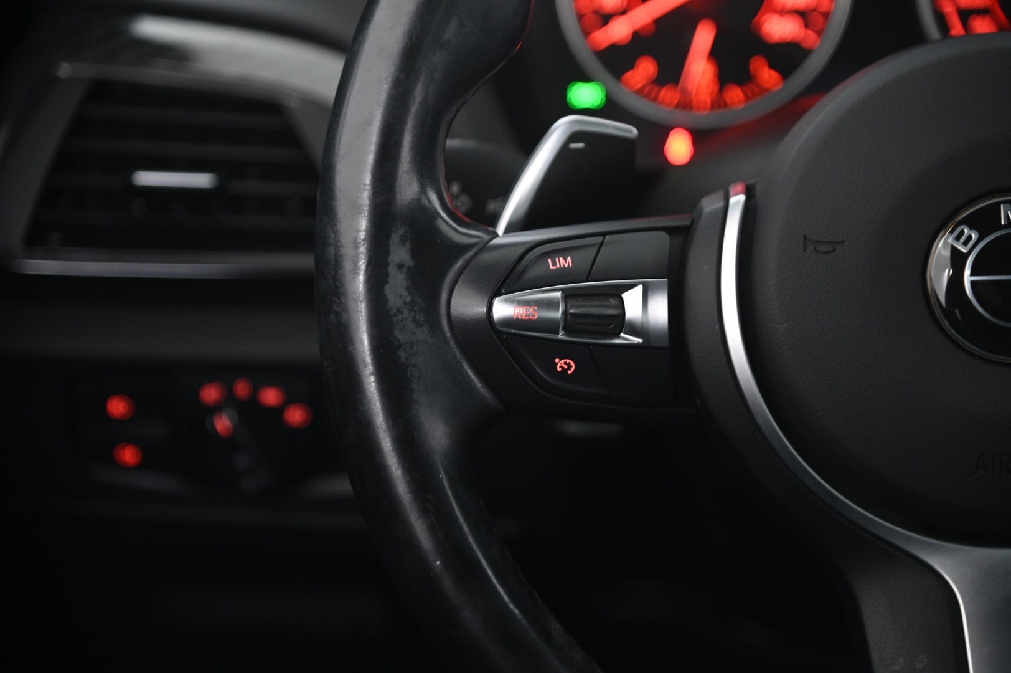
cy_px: 336
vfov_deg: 13.0
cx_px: 506
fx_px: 2946
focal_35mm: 105
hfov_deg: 19.5
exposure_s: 1/13
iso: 2000
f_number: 4
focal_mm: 105
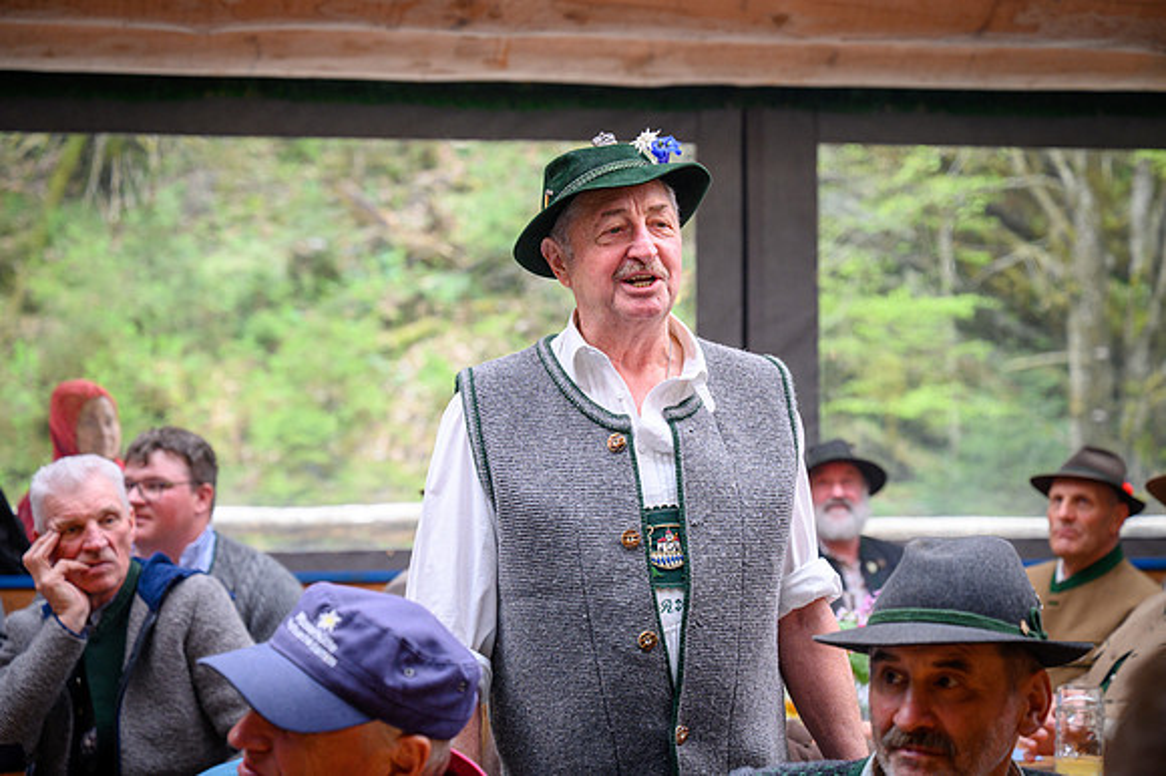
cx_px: 583
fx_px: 2266
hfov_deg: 28.9
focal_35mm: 70
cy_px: 388
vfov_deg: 19.4
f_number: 4
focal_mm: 70
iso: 1000
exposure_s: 1/250
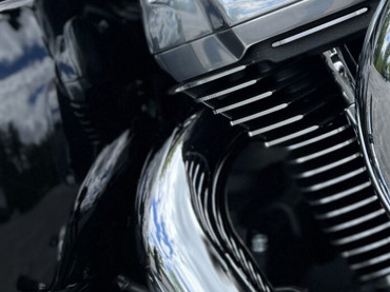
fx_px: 844
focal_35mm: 75
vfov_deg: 18.3
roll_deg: -2.7
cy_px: -81
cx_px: 543
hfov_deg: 22.5
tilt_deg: -18.6
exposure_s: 1/1175
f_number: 1.6
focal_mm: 5.1
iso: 50
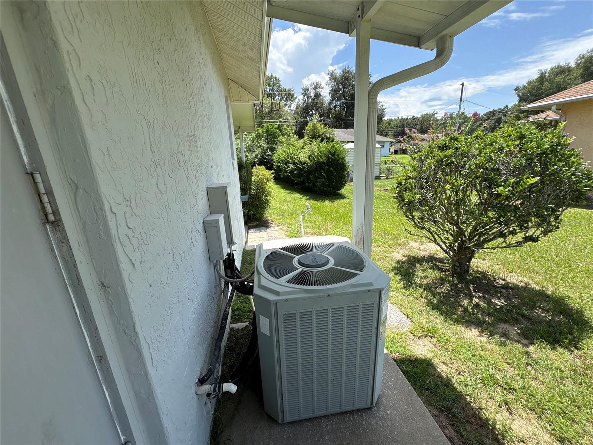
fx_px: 240
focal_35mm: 14
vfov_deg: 85.7
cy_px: 222
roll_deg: +3.2
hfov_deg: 102.1
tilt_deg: -15.9
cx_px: 296
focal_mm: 2.22
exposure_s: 1/849
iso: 40
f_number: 2.2
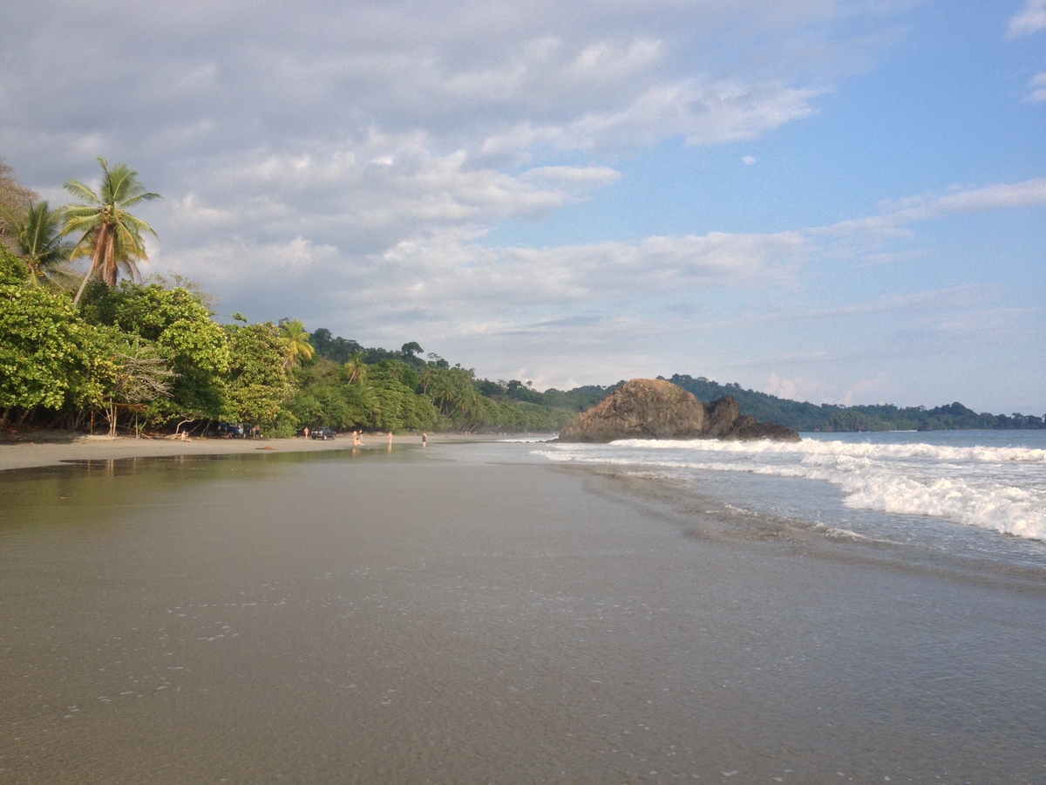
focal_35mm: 35
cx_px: 523
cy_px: 392
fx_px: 1058
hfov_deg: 52.6
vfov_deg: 40.7
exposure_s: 1/1255
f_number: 2.4
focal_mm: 4.28
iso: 50
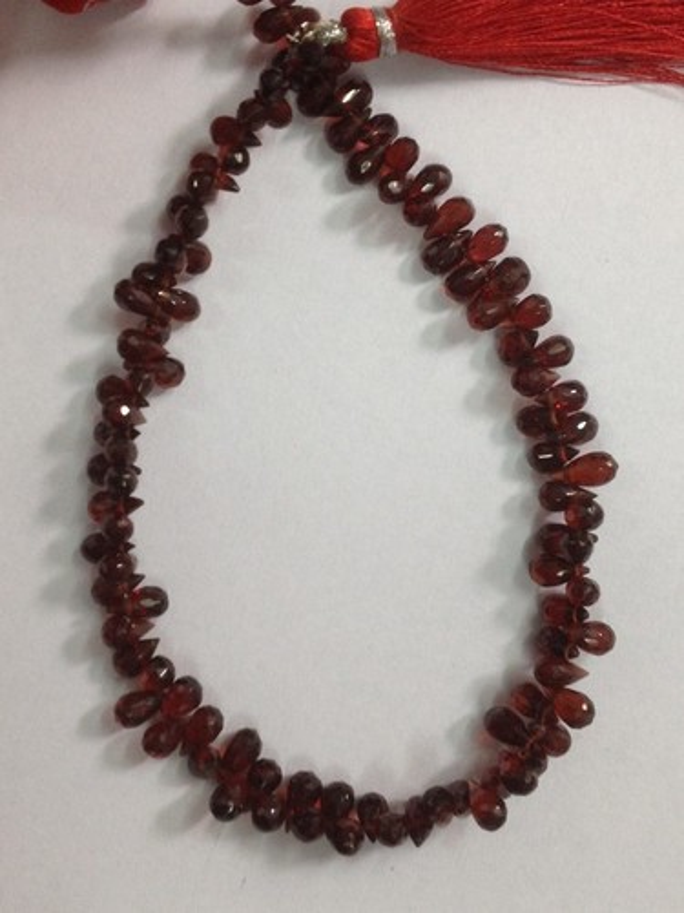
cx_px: 342
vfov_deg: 52.6
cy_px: 456
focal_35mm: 35
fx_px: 922
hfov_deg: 40.7
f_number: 2.4
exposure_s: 1/20
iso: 80
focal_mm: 4.28
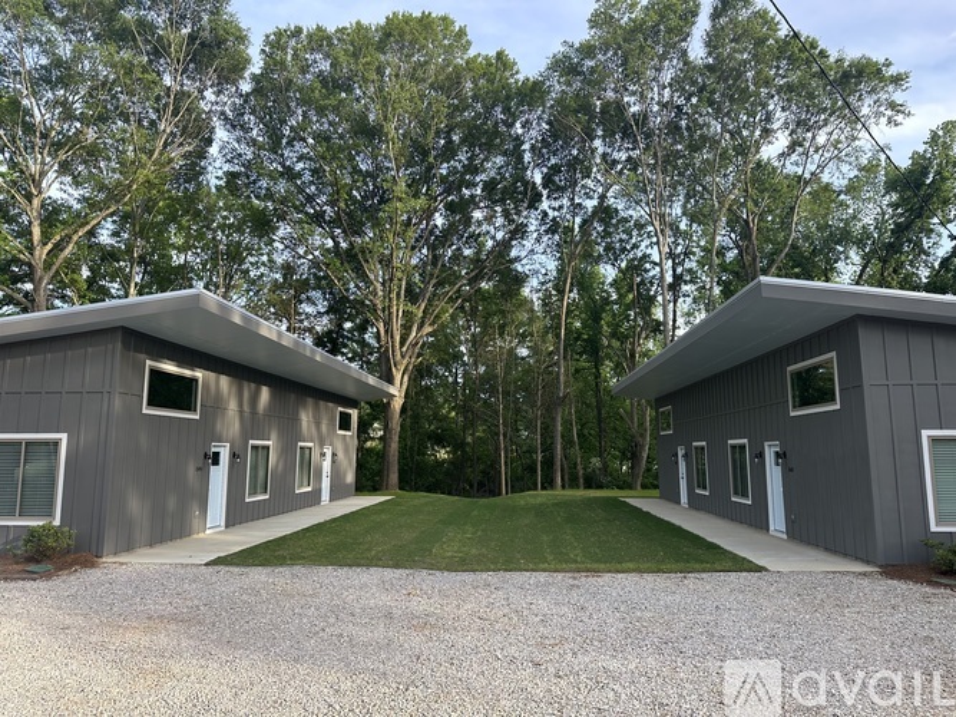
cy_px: 358
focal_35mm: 24
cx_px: 478
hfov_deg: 71.6
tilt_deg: +8.2
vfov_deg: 56.8
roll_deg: -0.1
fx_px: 663
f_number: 1.78
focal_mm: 6.86
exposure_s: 1/642
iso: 80
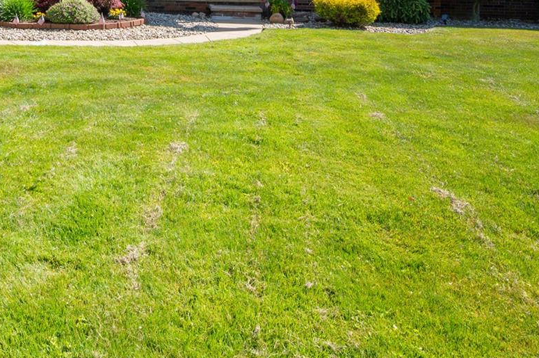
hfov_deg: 48.1
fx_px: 553
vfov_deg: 31.9
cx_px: 86
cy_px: -33
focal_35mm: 37
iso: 100
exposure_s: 1/30
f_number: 11
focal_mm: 14
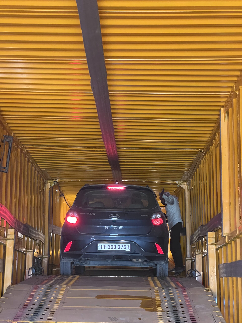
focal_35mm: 77
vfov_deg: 25.3
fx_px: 718
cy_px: 162
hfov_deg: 19.1
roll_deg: +1.9
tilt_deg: +11.3
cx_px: 121
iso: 800
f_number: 2.8
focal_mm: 9
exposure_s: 1/53
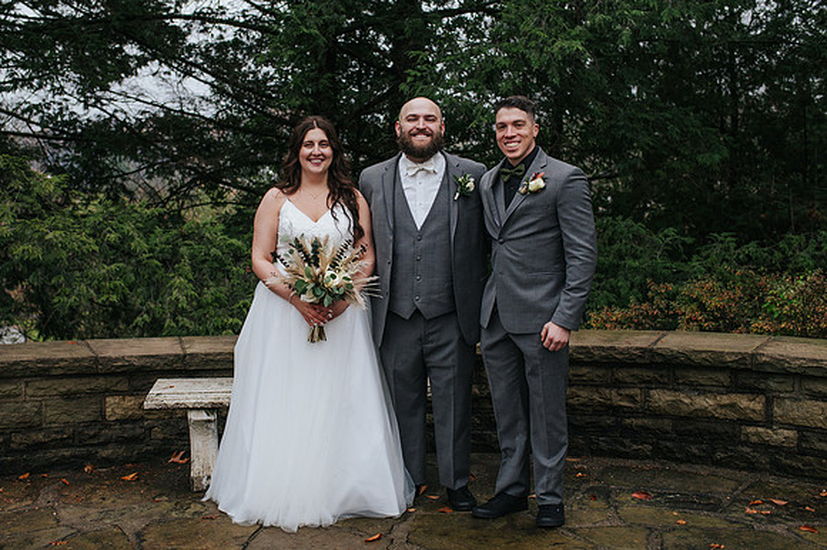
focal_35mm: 43
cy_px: 265
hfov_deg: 45.7
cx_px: 372
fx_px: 981
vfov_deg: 31.3
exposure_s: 1/320
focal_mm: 35
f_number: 3.2
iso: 800
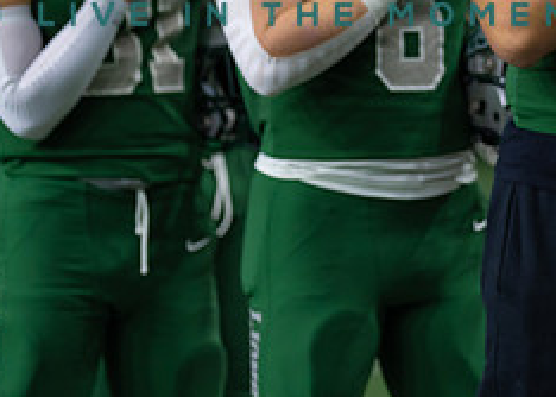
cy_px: -88
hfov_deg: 5.7
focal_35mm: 351
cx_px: 544
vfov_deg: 4.1
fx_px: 5541
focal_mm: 135
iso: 500
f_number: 1.8
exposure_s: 1/400
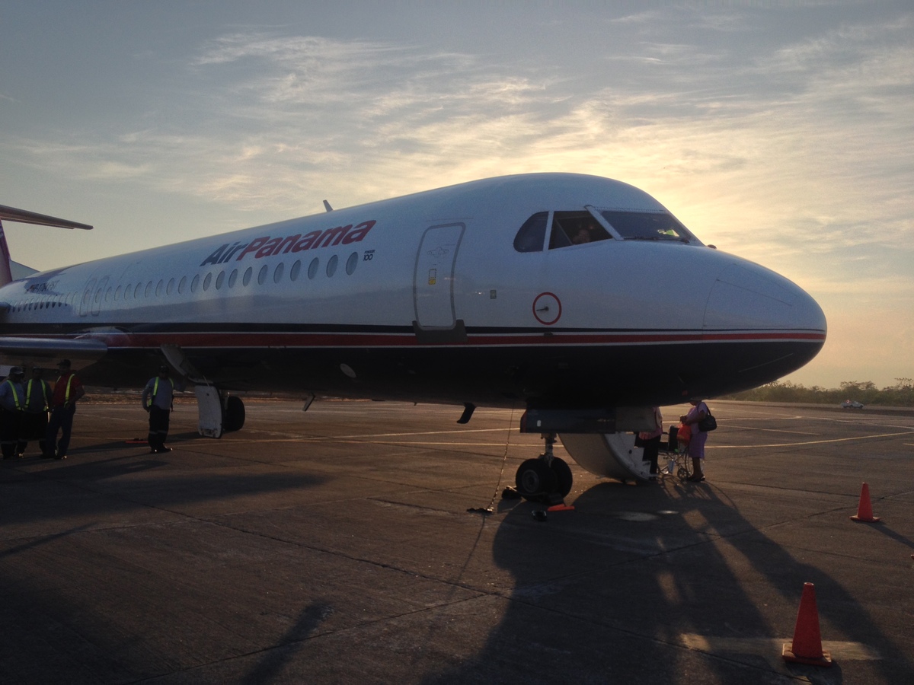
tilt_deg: +2.8
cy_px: 342
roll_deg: -3.0
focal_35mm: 35
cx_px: 457
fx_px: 924
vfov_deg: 40.7
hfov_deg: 52.6
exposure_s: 1/1577
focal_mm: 4.28
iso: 50
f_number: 2.4
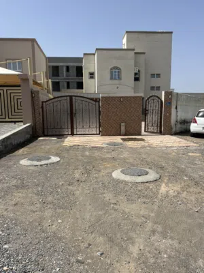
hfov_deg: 53.1
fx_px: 204
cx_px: 102
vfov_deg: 67.3
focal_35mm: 26
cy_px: 136
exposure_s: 1/6579
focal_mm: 5.7
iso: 50
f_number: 1.5
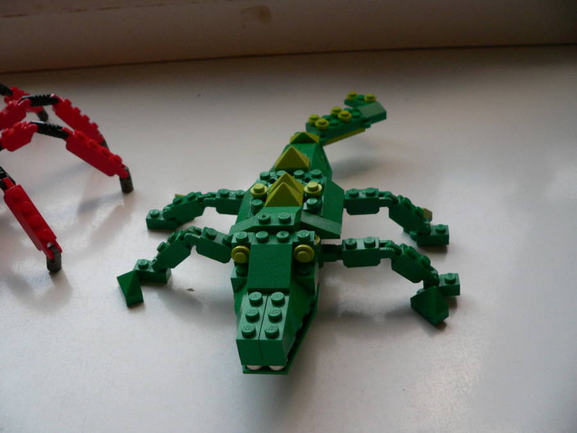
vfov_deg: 39.7
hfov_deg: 51.4
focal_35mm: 36
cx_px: 288
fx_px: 600
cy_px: 216
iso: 200
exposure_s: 1/50
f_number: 2.8
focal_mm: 6
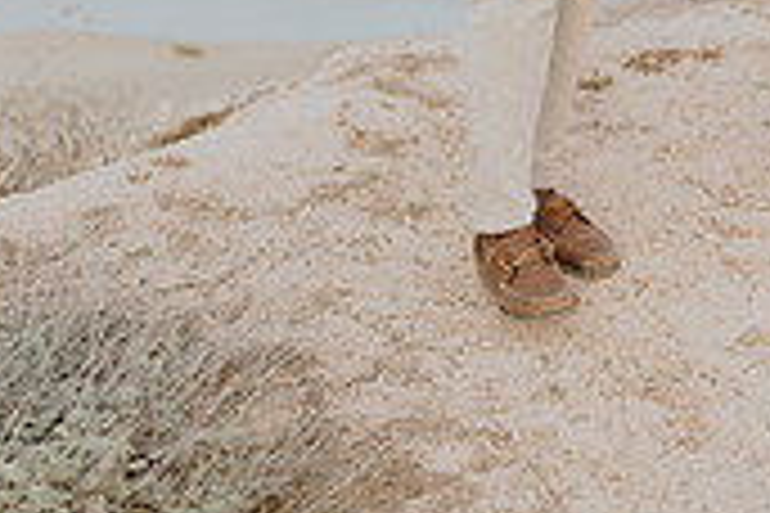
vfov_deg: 10.9
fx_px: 2588
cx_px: 734
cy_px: -277
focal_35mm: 121
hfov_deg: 16.6
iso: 50
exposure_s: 1/640
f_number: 1.8
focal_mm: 35
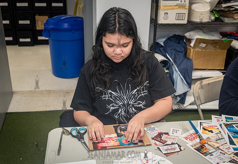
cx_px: 119
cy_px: 89
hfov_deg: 47.2
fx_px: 272
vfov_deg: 33.5
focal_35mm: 41
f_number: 4.5
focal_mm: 35
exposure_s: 1/320
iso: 2500
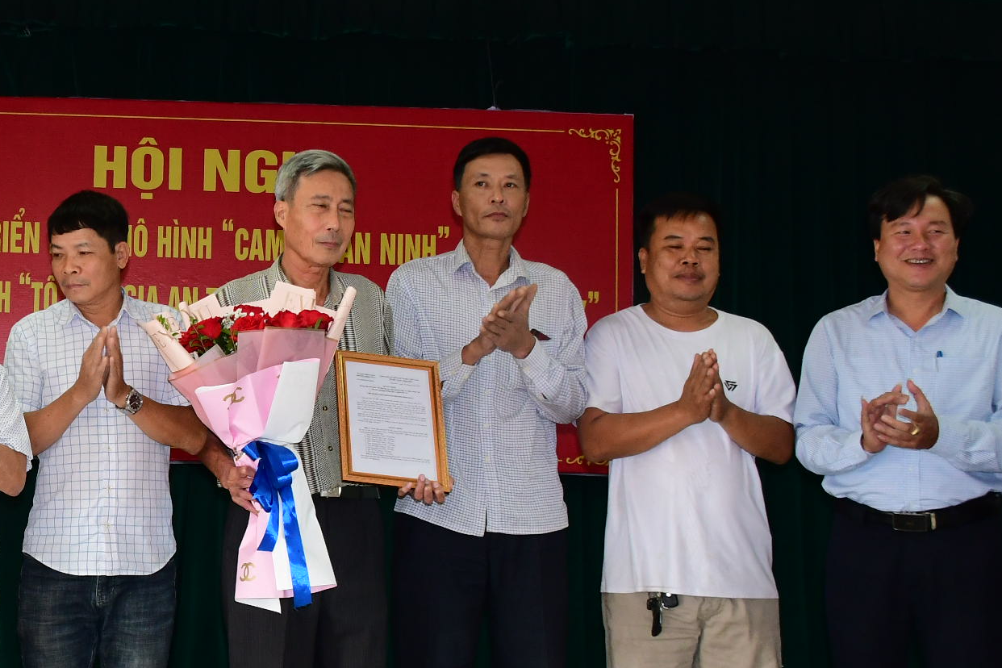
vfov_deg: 18.4
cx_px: 14
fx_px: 2060
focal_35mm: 74
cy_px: 398
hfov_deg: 26.0
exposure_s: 1/200
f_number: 5.6
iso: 1250
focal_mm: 22
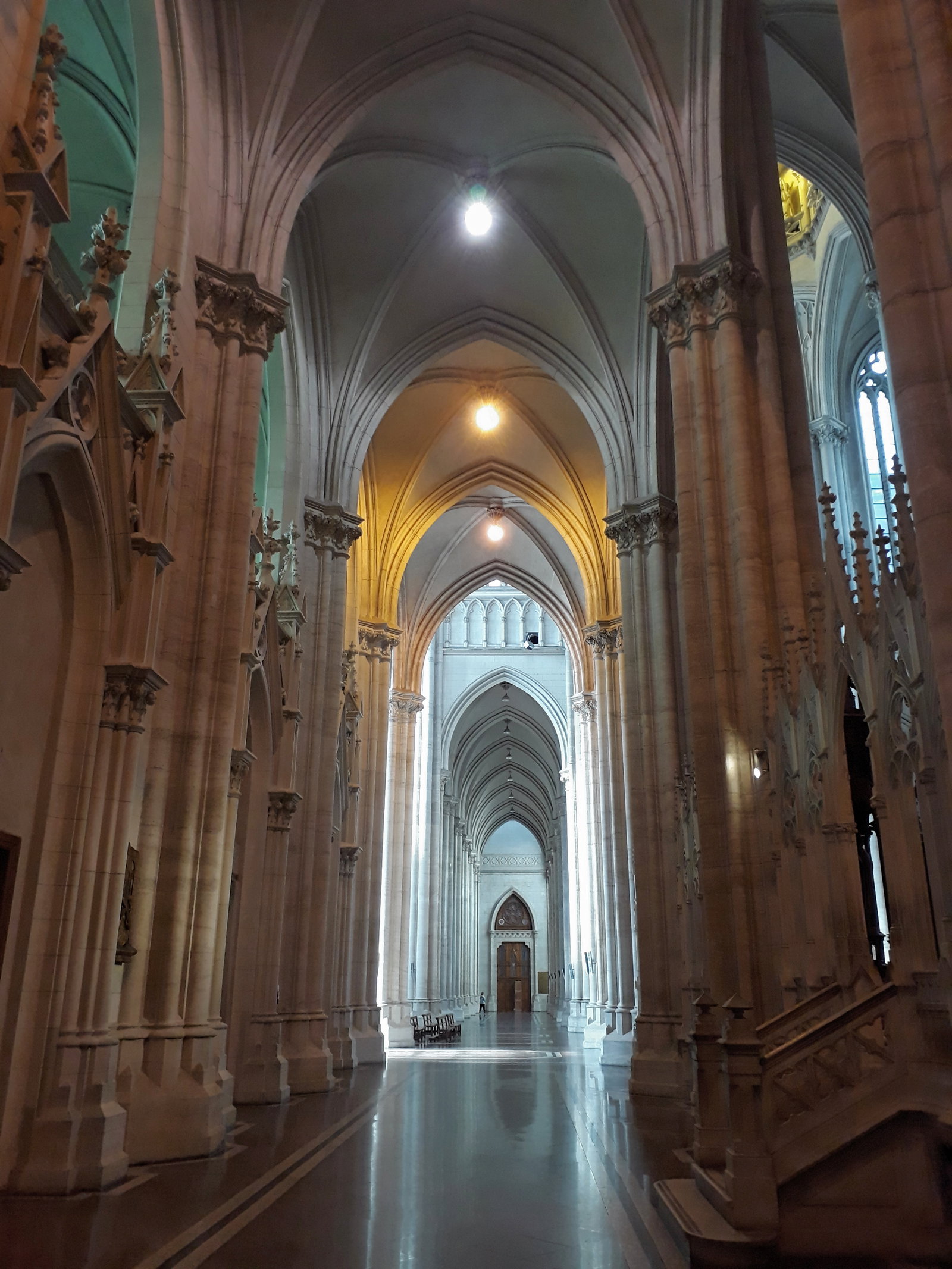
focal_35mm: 27
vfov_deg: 65.3
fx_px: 990
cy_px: 634
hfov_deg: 51.4
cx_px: 476
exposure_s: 1/33
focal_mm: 3.6
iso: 160
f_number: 1.9
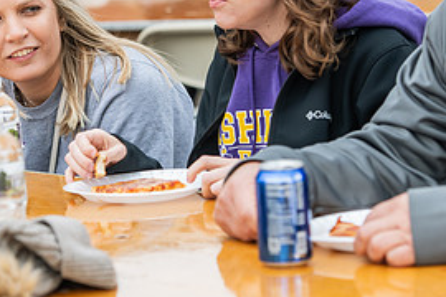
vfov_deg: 6.3
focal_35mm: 219
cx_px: 132
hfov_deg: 9.4
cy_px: 55
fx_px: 2713
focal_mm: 102
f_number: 4
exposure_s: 1/400
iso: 250
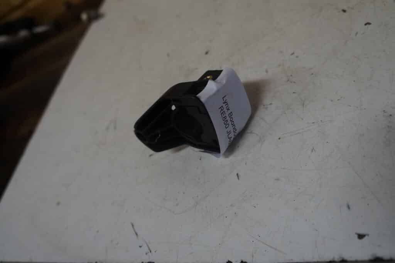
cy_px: 132
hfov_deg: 67.4
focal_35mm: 27
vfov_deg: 47.9
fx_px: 296
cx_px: 198
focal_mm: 18
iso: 500
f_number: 4
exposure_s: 1/60
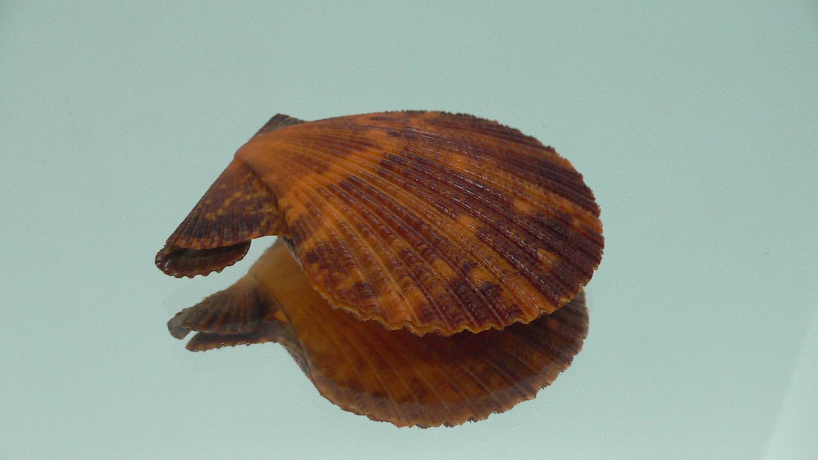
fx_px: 846
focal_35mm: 39
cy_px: 253
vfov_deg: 30.4
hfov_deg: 51.6
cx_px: 403
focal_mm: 4.6
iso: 100
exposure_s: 1/60
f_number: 2.8
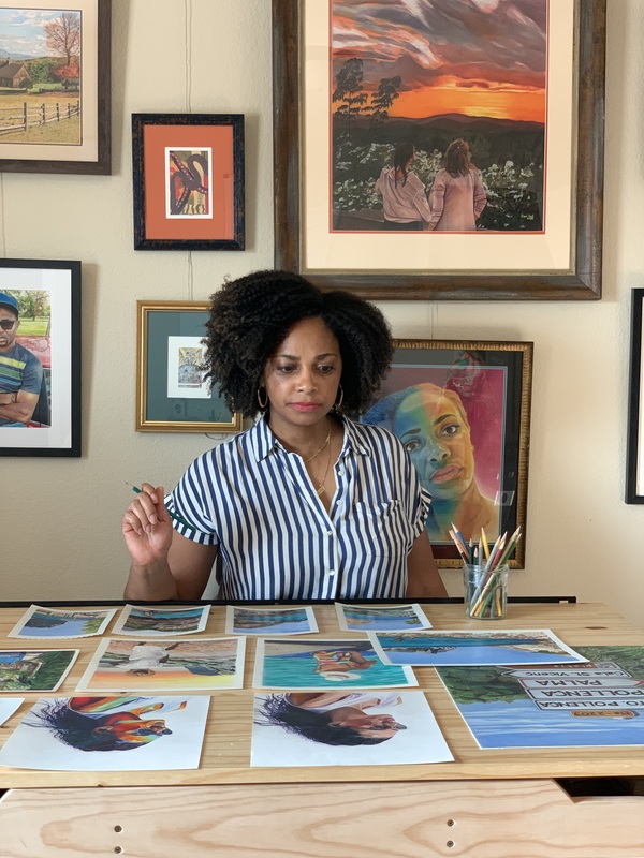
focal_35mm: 52
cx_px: 322
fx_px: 1290
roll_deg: +0.2
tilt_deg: -3.1
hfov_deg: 28.0
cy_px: 429
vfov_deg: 36.8
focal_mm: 6
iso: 125
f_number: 2.4
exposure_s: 1/60
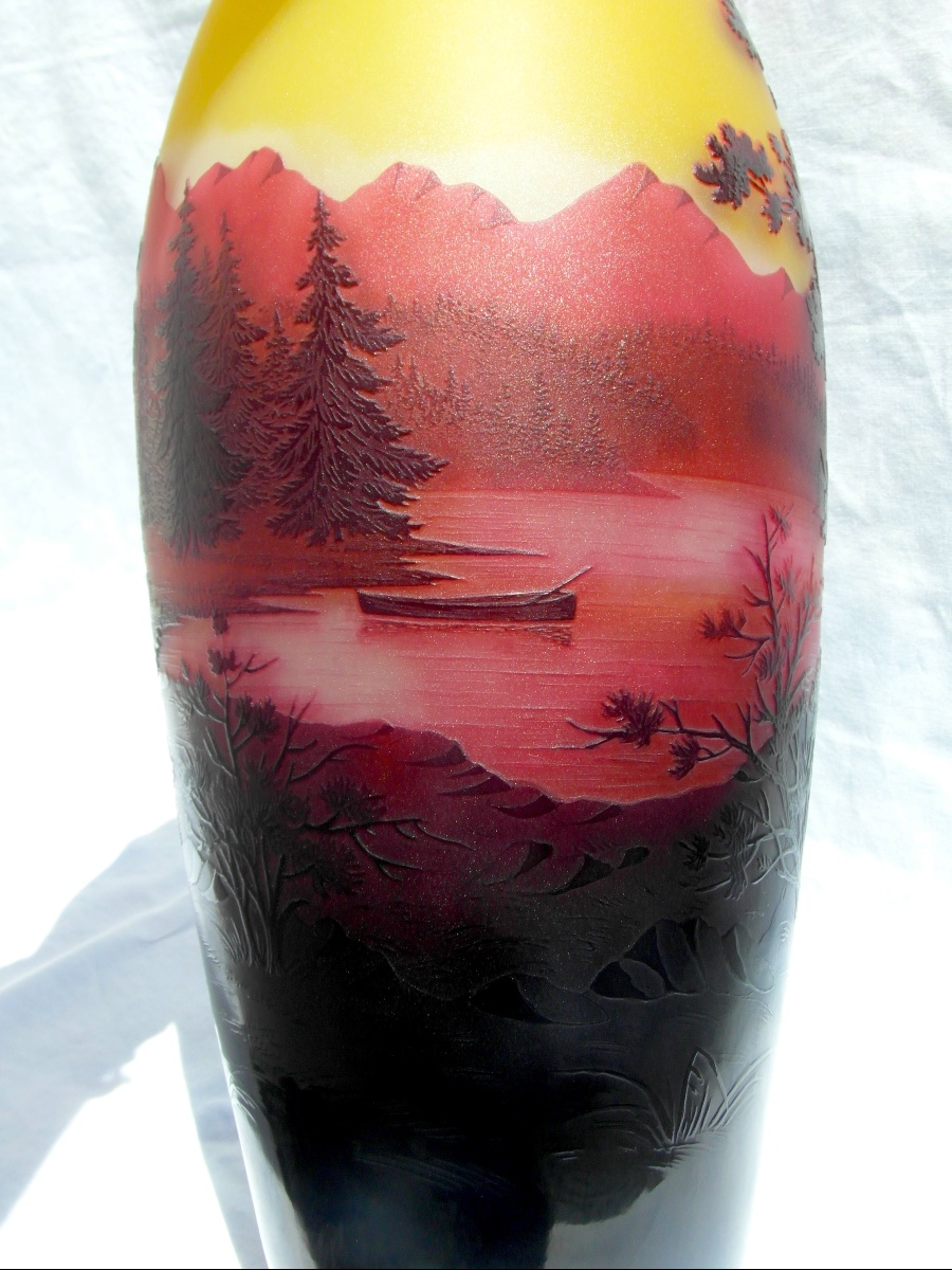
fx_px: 1173
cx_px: 476
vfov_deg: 56.8
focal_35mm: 32
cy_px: 635
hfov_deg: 44.2
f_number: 5.6
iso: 80
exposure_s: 1/250
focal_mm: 5.3
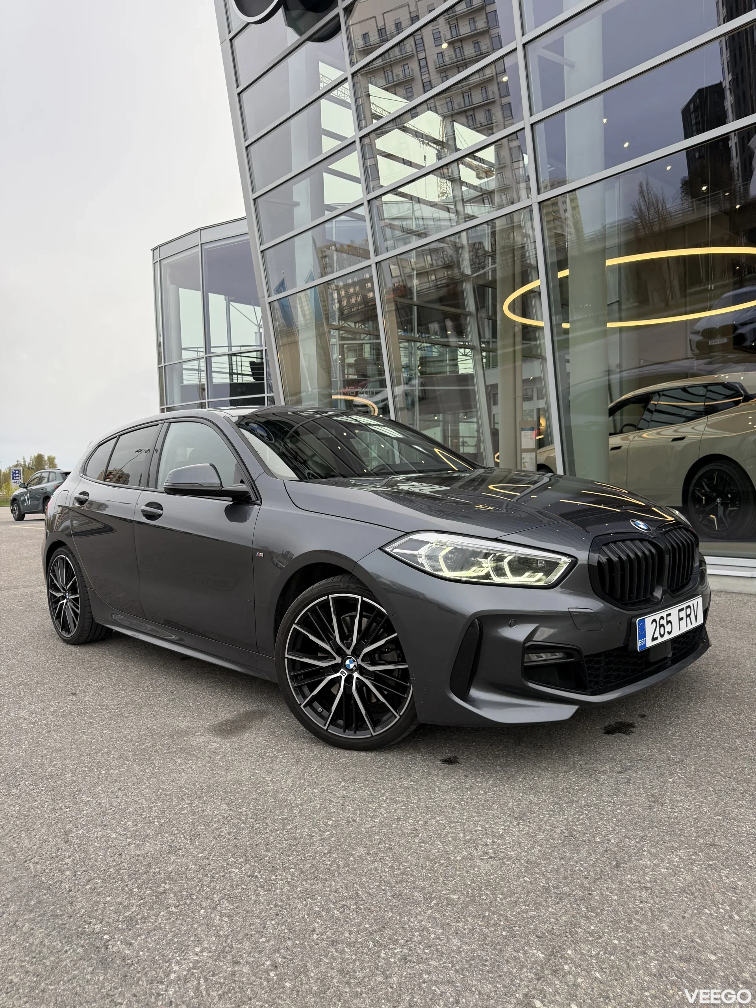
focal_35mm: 24
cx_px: 378
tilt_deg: -1.5
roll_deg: +1.5
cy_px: 504
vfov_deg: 71.6
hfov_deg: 56.8
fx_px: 699
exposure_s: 1/421
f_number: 1.78
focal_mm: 6.76
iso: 100
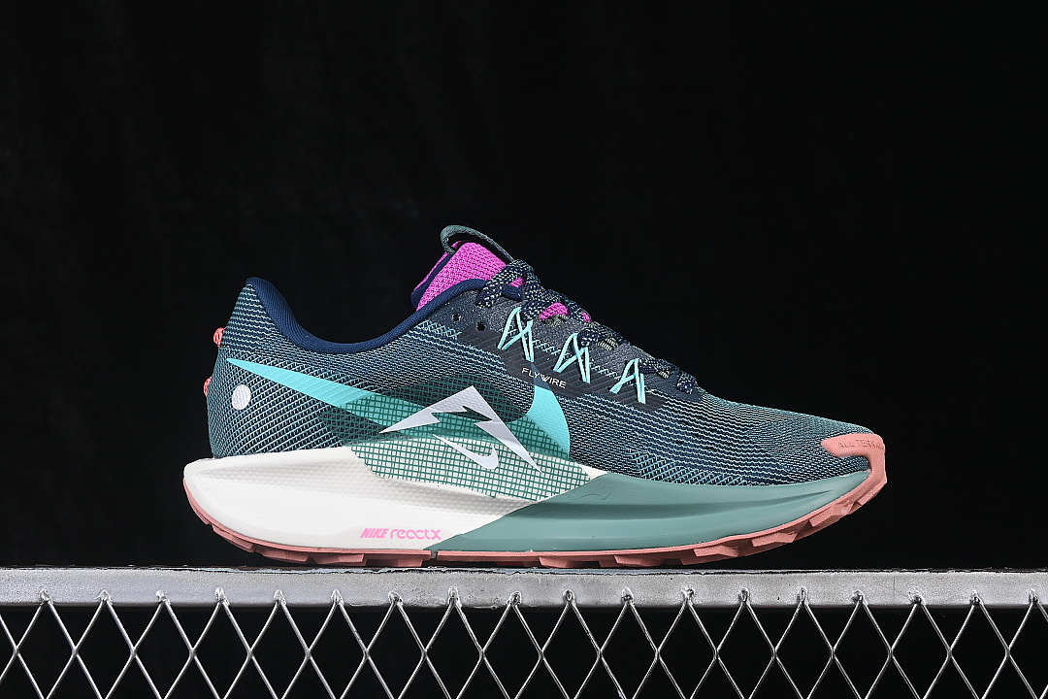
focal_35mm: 75
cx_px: 524
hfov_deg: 27.0
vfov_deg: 18.2
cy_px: 350
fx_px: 2183
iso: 160
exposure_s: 1/80
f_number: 8
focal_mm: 50
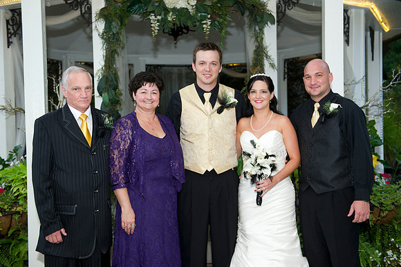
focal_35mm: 48
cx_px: 200
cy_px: 134
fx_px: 534
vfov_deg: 28.0
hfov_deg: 41.1
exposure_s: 1/100
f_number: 3.5
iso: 800
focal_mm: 48
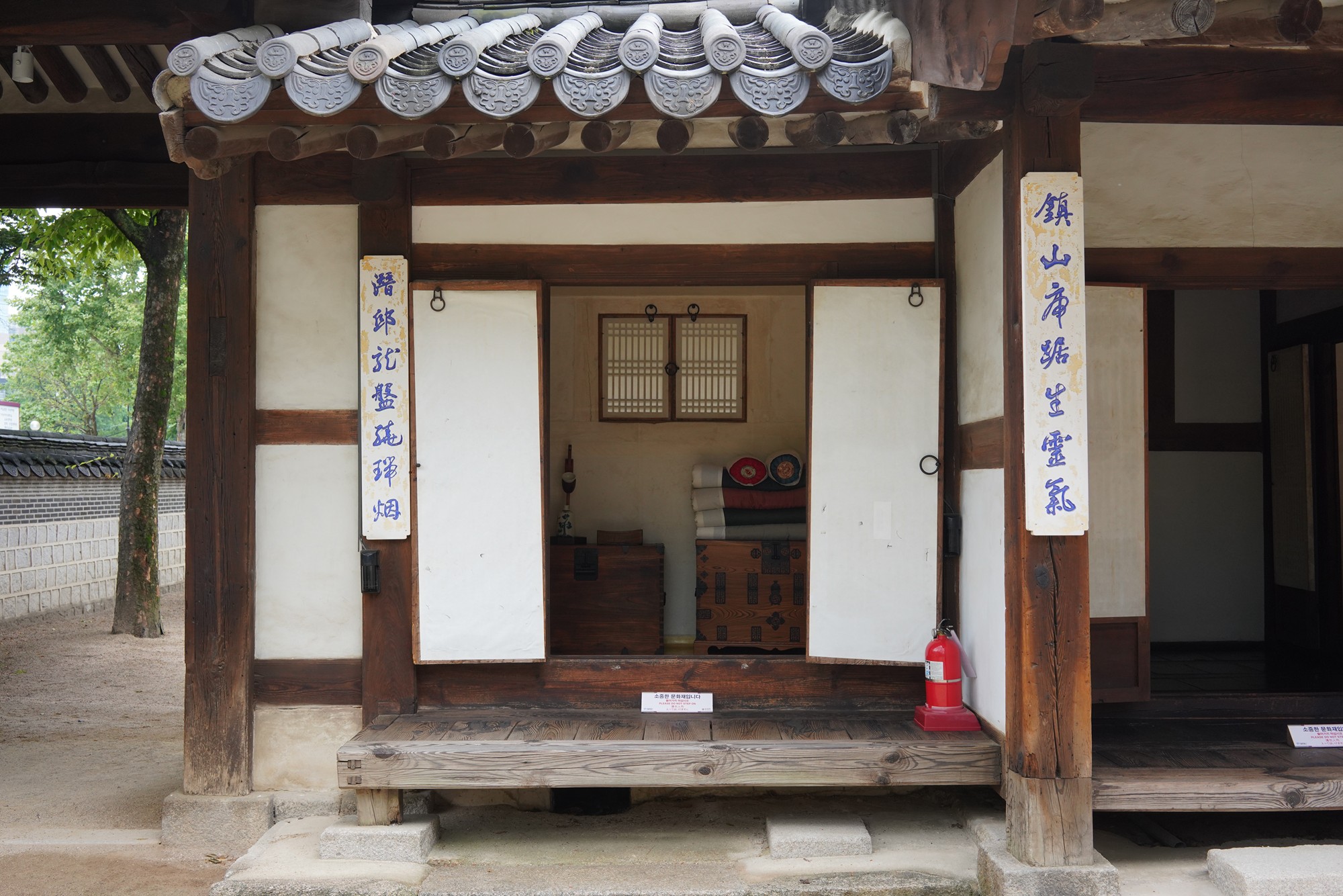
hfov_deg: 54.4
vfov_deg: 37.9
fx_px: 1306
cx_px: 672
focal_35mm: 35
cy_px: 448
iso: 800
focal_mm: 35
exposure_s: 1/100
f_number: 8
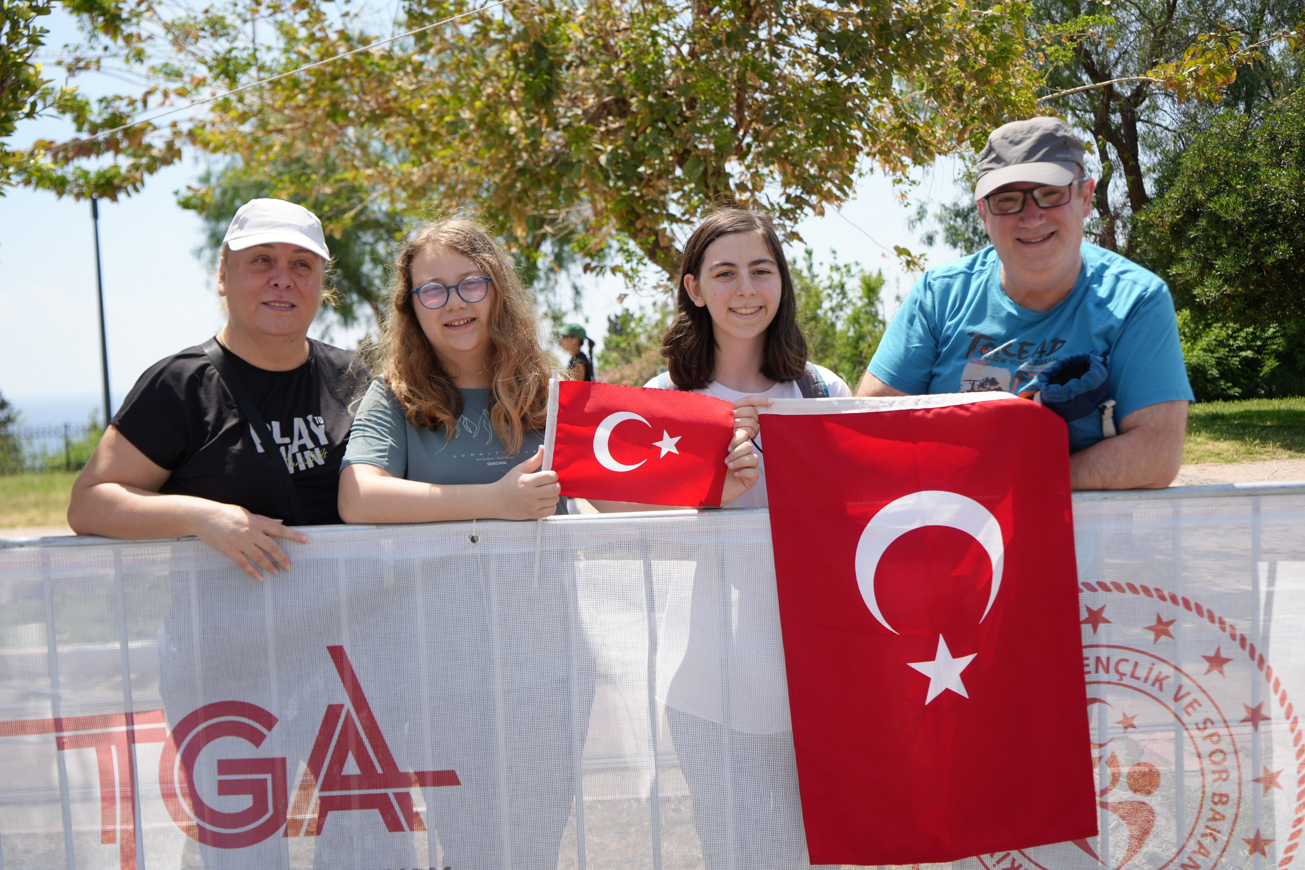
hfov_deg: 50.7
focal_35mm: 38
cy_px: 435
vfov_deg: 35.1
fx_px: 1377
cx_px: 652
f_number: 4.5
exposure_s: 1/640
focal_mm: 38
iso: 100
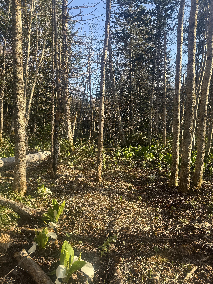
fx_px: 197
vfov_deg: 71.6
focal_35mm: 24
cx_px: 106
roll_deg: -1.2
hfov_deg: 56.8
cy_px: 142
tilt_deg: -1.6
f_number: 1.78
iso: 80
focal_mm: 6.76
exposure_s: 1/840
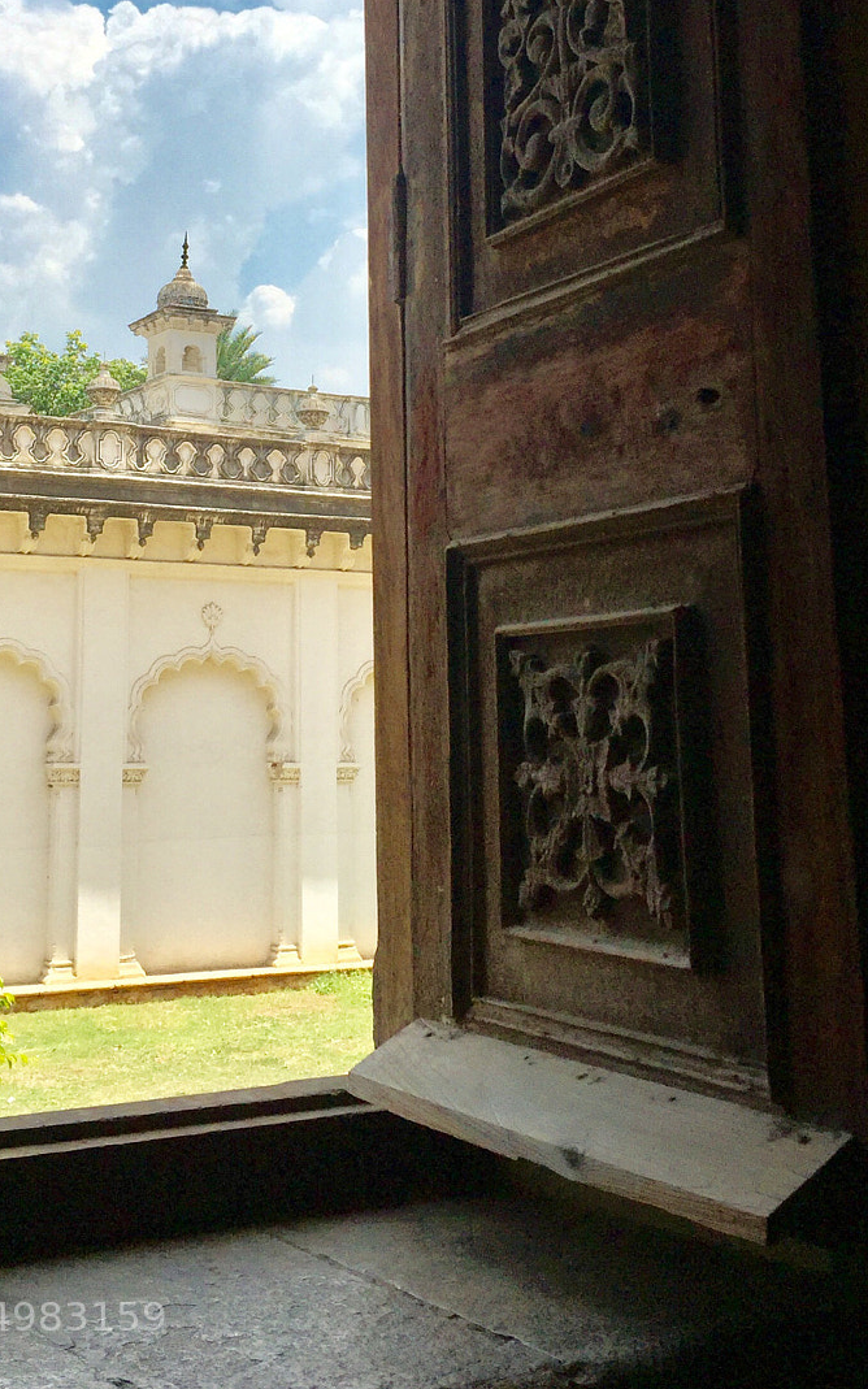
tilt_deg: +12.1
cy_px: 379
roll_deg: -0.6
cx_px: 265
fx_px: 1741
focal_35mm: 46
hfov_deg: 27.8
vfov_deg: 42.4
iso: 32
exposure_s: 1/2825
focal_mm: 4.15
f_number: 2.2
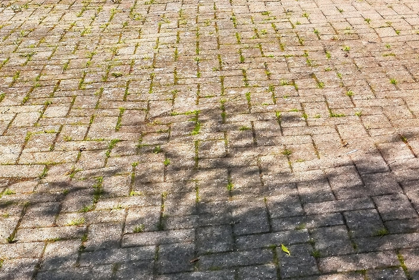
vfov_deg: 15.0
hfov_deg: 24.2
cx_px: 317
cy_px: -172
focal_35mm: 83
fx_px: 966
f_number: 8
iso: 400
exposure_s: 1/500
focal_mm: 23
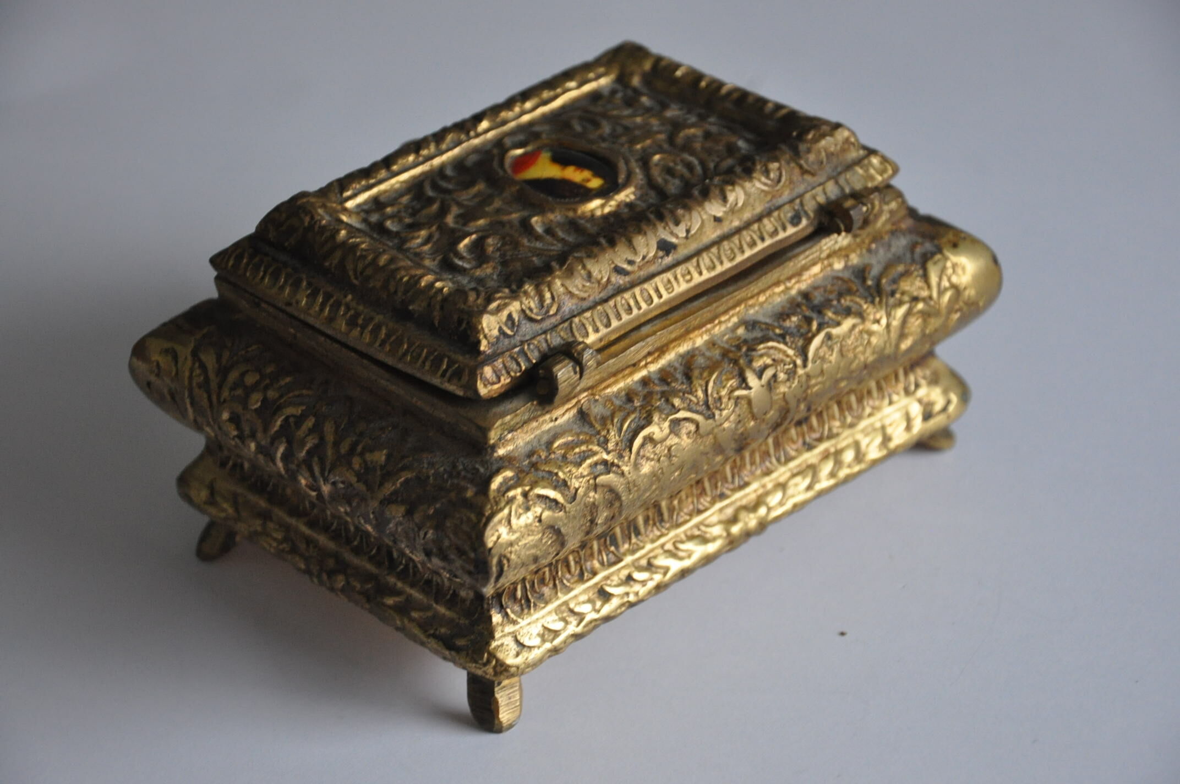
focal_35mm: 105
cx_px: 590
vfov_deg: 13.0
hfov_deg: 19.5
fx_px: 3437
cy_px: 392
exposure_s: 1/50
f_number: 5.3
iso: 1600
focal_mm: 70
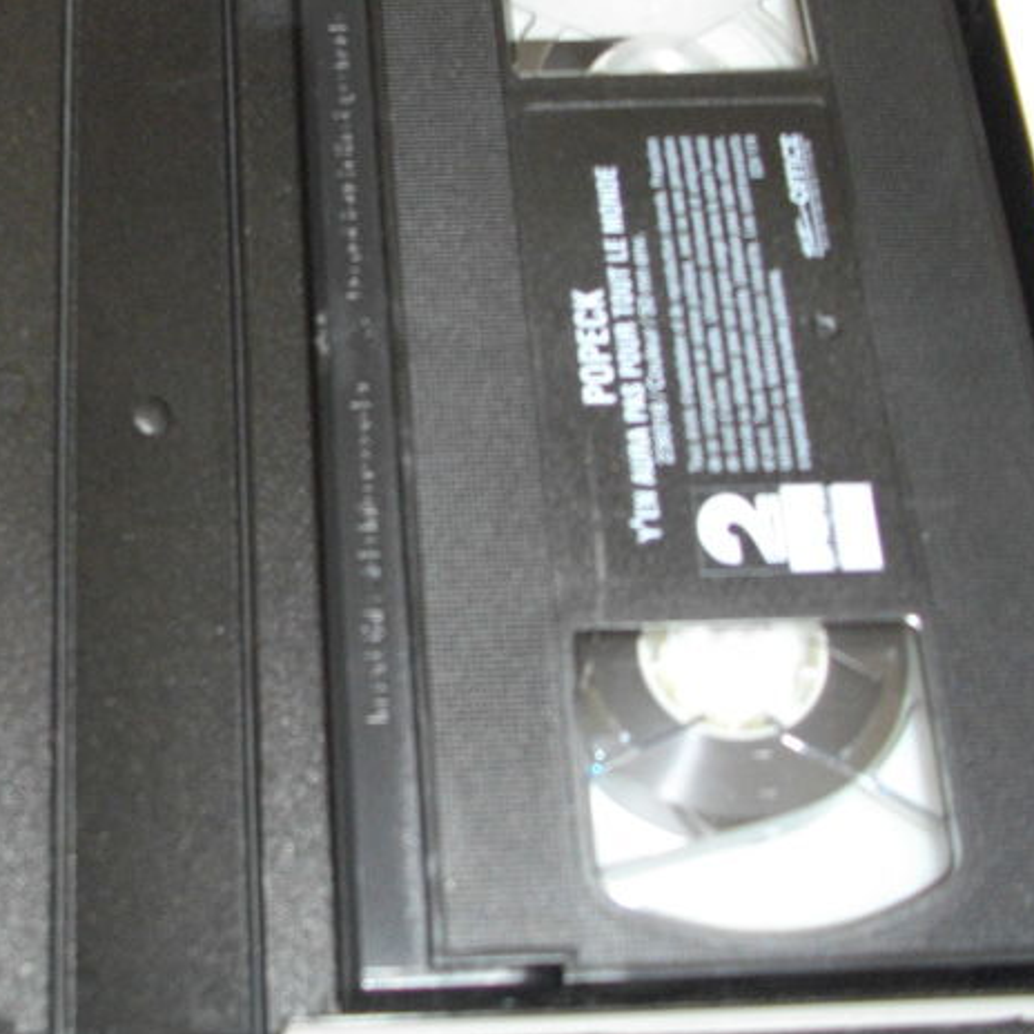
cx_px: 140
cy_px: 455
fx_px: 2061
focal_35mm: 61
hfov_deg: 27.3
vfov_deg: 28.1
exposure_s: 1/50
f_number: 2.9
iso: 200
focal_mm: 5.7
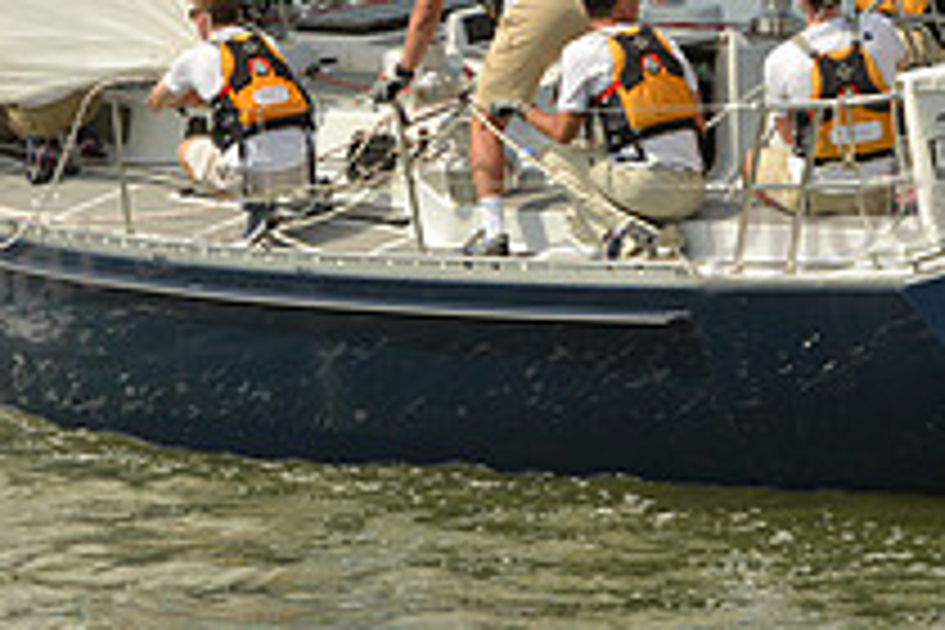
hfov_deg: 10.7
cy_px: 7
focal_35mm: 193
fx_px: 5066
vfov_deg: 7.1
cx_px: 468
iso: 280
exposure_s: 1/1250
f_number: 9
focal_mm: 70
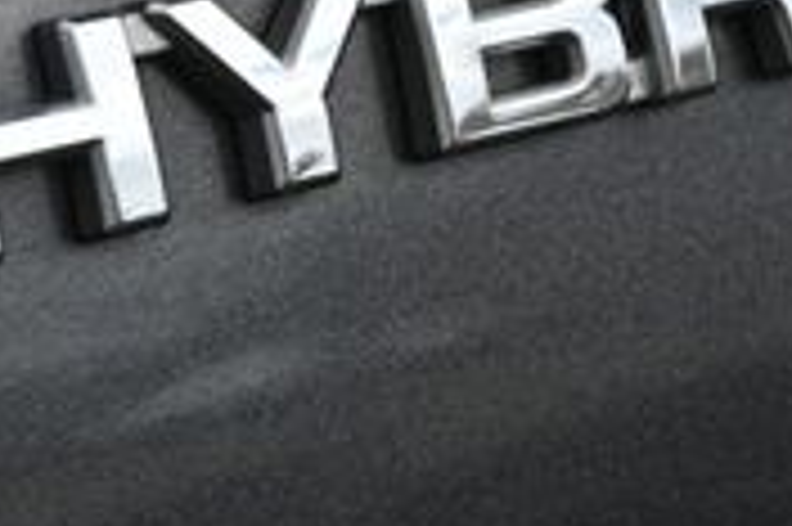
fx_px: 3906
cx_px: 788
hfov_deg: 11.5
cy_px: -40
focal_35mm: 178
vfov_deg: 7.7
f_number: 6.3
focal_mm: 32.5
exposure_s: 1/320
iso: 100
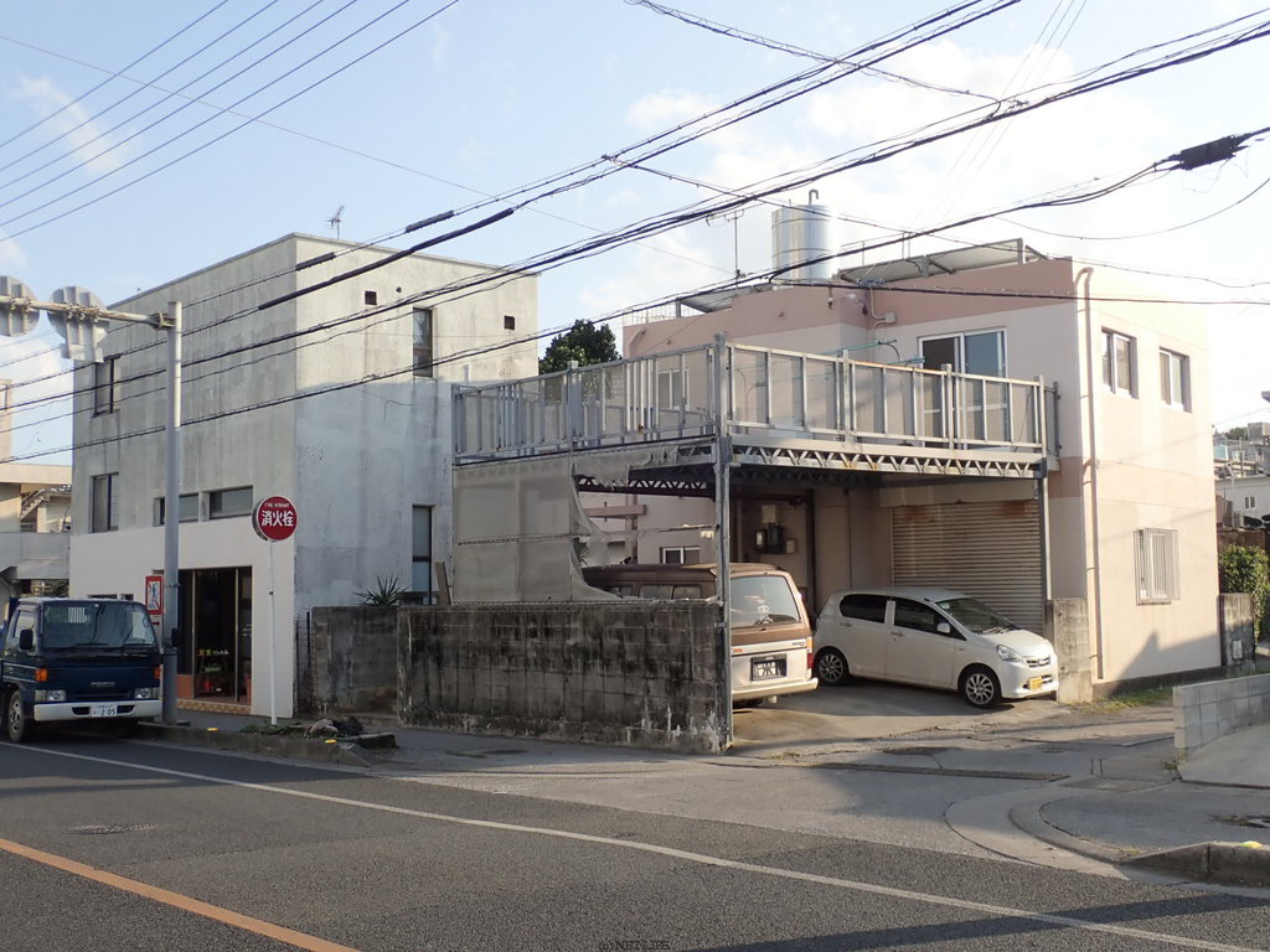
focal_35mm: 40
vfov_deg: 36.0
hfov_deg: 46.8
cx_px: 635
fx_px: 1468
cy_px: 476
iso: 100
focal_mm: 7.34
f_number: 4
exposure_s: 1/400
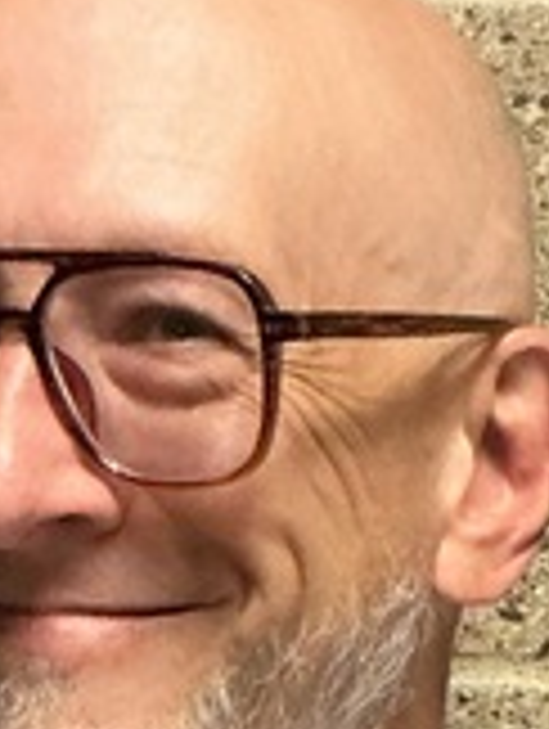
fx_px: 3860
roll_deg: -0.9
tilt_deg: -8.3
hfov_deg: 8.1
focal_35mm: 183
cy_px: 1332
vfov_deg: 10.2
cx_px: 450
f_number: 1.8
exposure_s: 1/60
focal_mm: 3
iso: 250
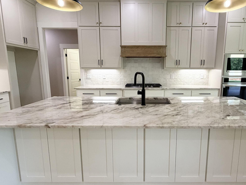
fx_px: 156
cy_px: 94
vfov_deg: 61.1
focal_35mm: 22
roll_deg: +0.1
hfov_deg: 75.8
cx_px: 144
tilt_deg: -9.4
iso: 200
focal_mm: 2.22
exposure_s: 1/120
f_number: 2.2
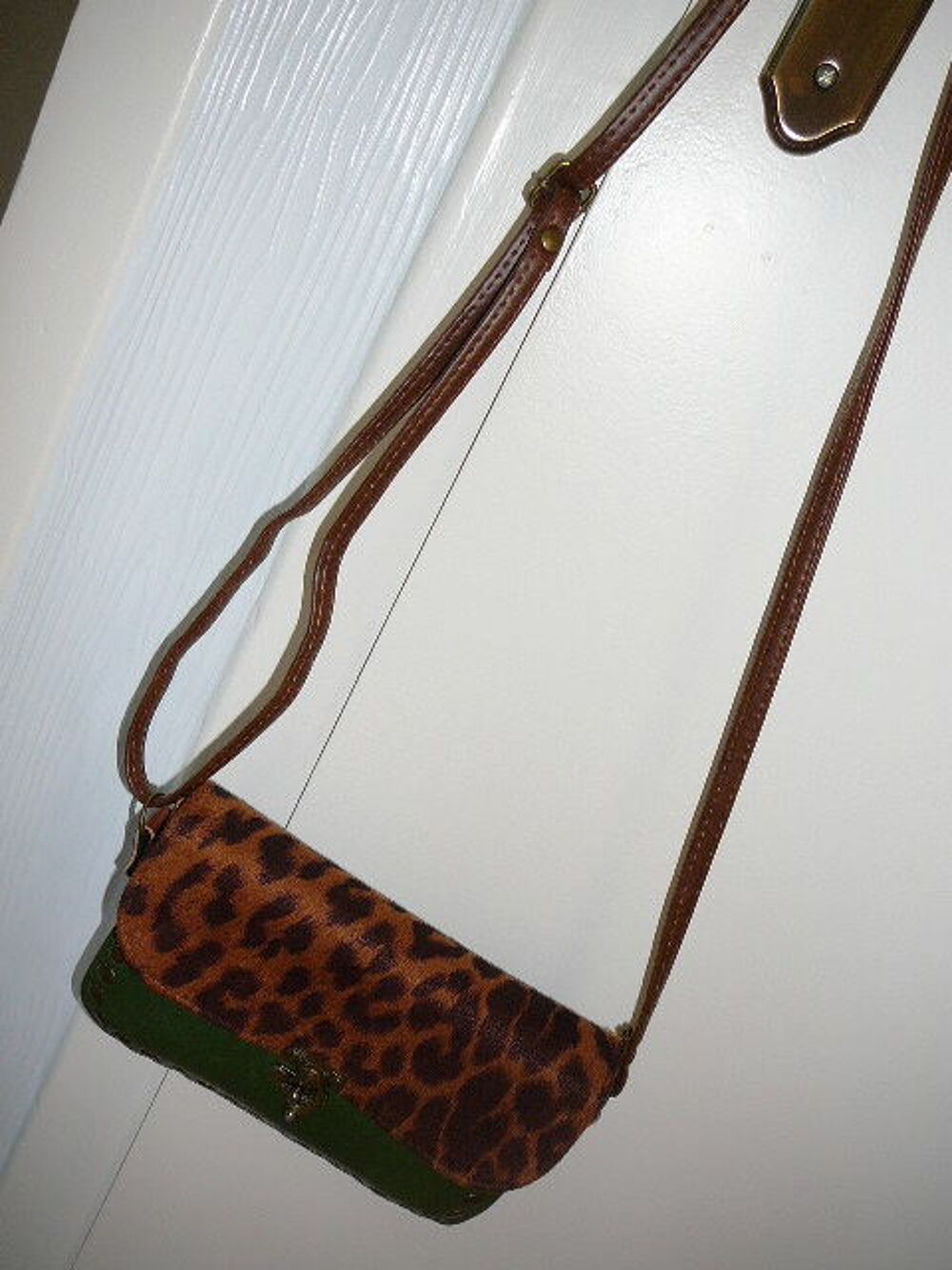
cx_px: 476
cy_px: 635
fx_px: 1283
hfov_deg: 40.7
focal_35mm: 35
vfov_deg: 52.6
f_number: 2.8
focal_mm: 5.2
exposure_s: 1/30
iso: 100
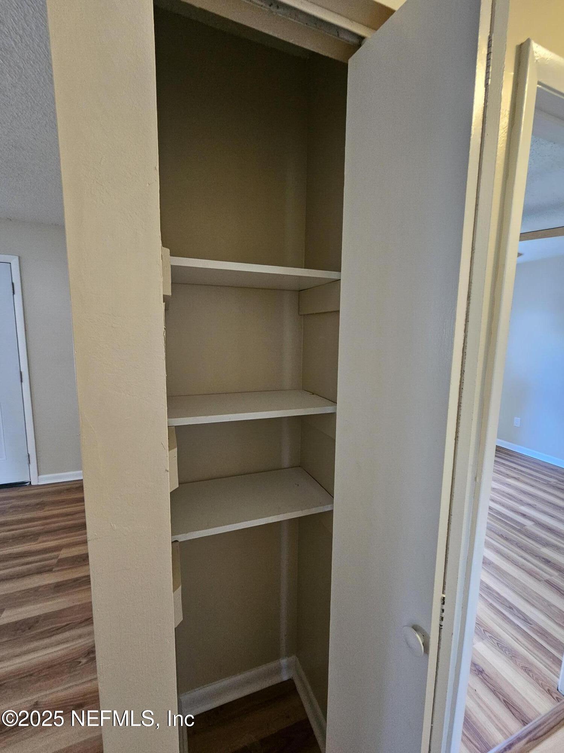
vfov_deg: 106.2
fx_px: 282
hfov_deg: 89.9
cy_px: 376
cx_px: 282
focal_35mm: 13
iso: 500
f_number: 2.2
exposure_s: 1/30
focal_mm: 2.2
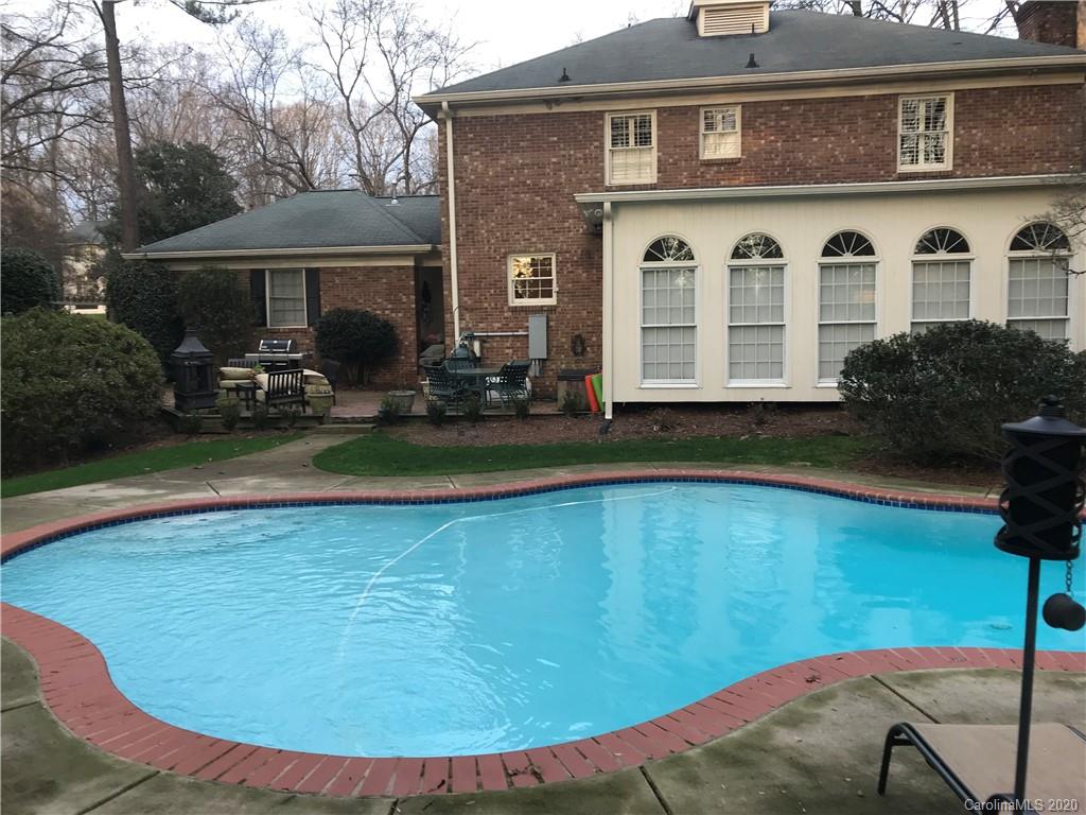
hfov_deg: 63.4
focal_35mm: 28
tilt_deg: -4.8
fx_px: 878
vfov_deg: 49.7
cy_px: 408
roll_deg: +1.2
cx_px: 543
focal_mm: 3.99
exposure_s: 1/60
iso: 25
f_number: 1.8
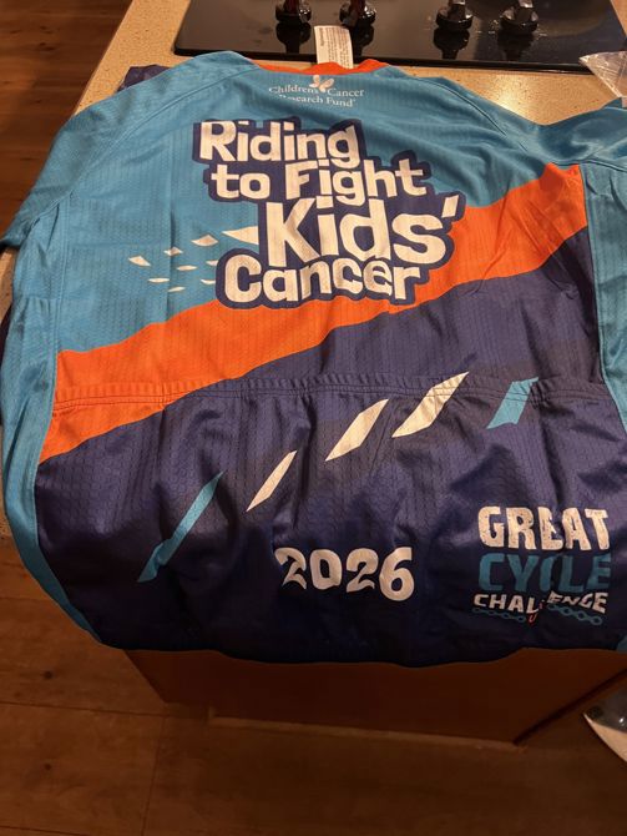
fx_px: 628
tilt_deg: -55.2
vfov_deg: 67.3
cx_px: 314
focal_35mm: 26
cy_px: 418
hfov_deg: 53.1
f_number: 1.5
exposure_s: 1/60
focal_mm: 5.7
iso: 500
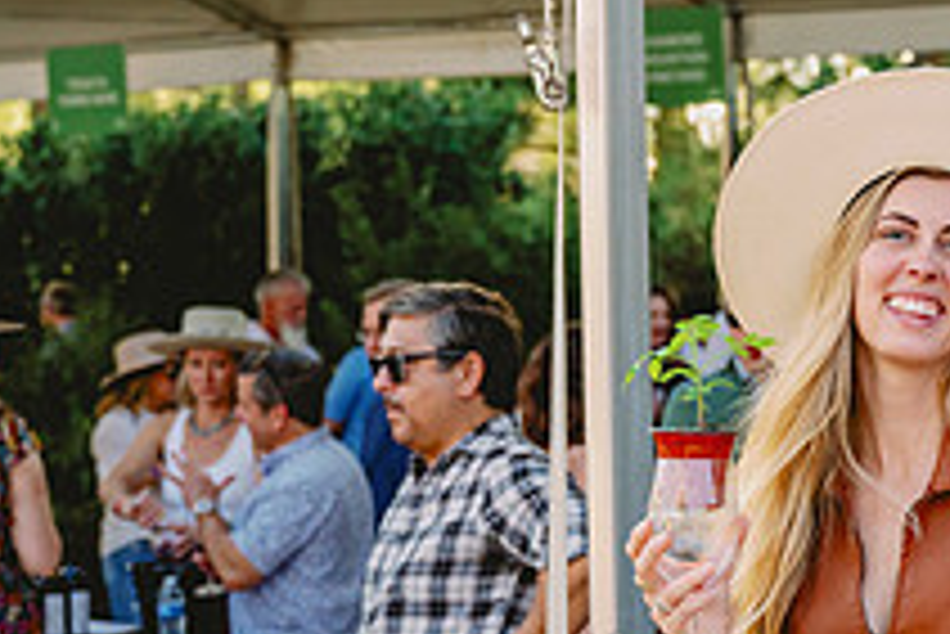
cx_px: 927
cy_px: 641
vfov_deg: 8.7
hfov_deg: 12.9
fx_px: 4146
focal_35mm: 157
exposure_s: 1/1000
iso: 800
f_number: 4
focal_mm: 57
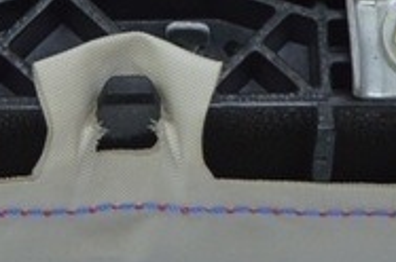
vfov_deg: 5.5
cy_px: -128
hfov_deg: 8.3
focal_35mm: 247
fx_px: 2712
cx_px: 83
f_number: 4.2
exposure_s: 1/125
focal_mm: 30
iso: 400
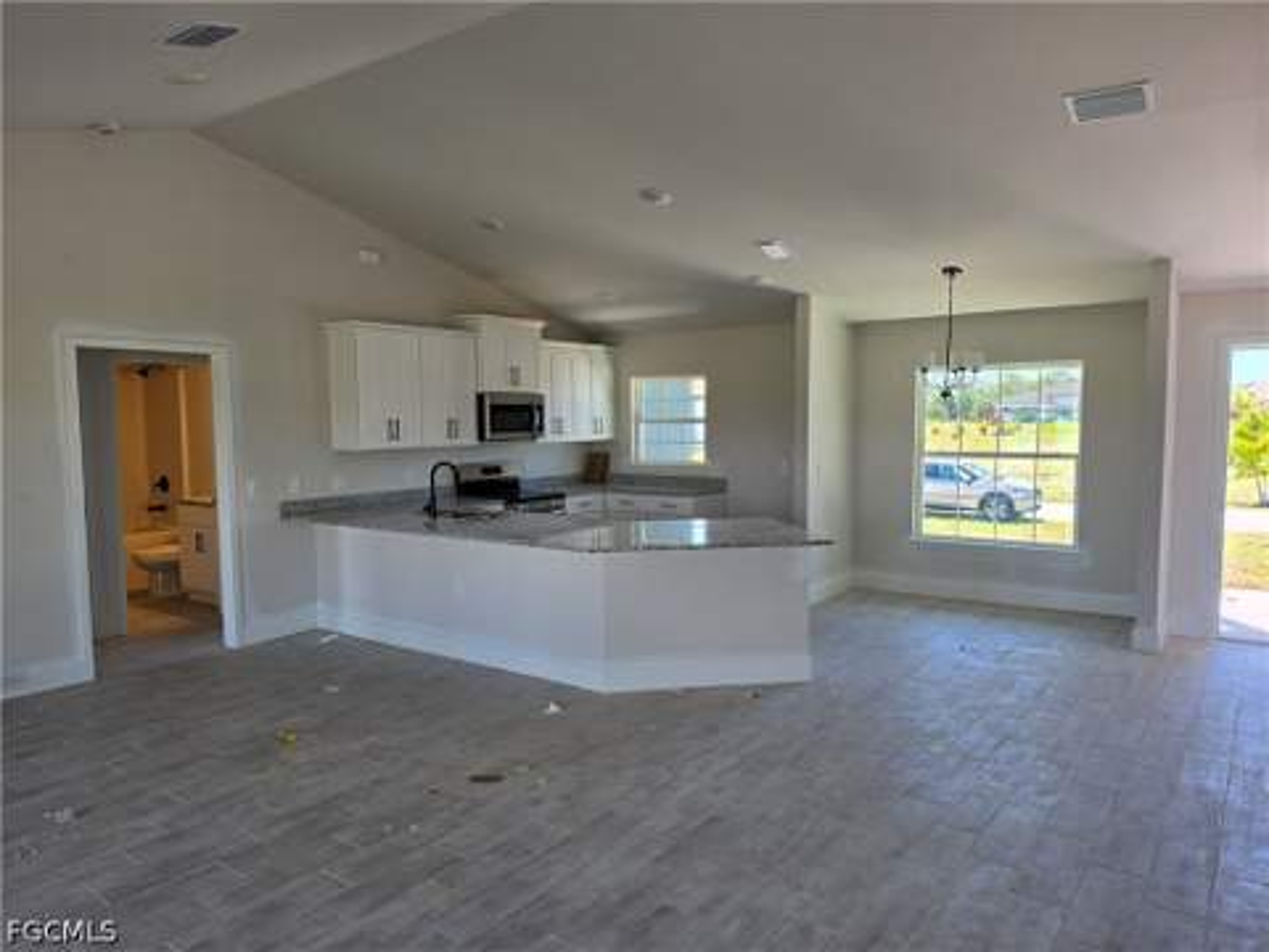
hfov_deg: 73.9
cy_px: 476
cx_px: 634
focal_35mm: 23
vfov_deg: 58.9
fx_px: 843
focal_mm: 6.5
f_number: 1.4
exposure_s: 1/180
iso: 20
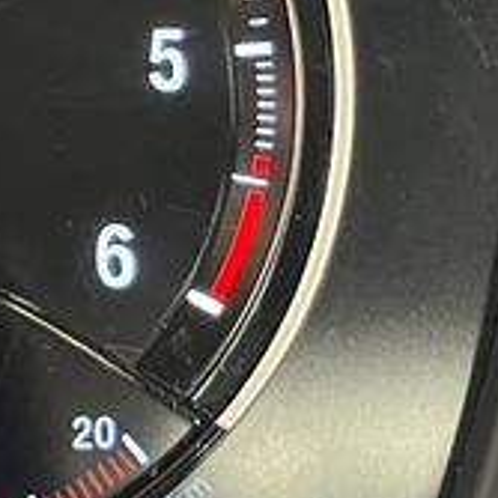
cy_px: 45
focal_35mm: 141
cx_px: -859
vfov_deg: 12.3
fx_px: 2295
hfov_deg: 10.1
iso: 500
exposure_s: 1/43
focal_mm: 5.1
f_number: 1.6
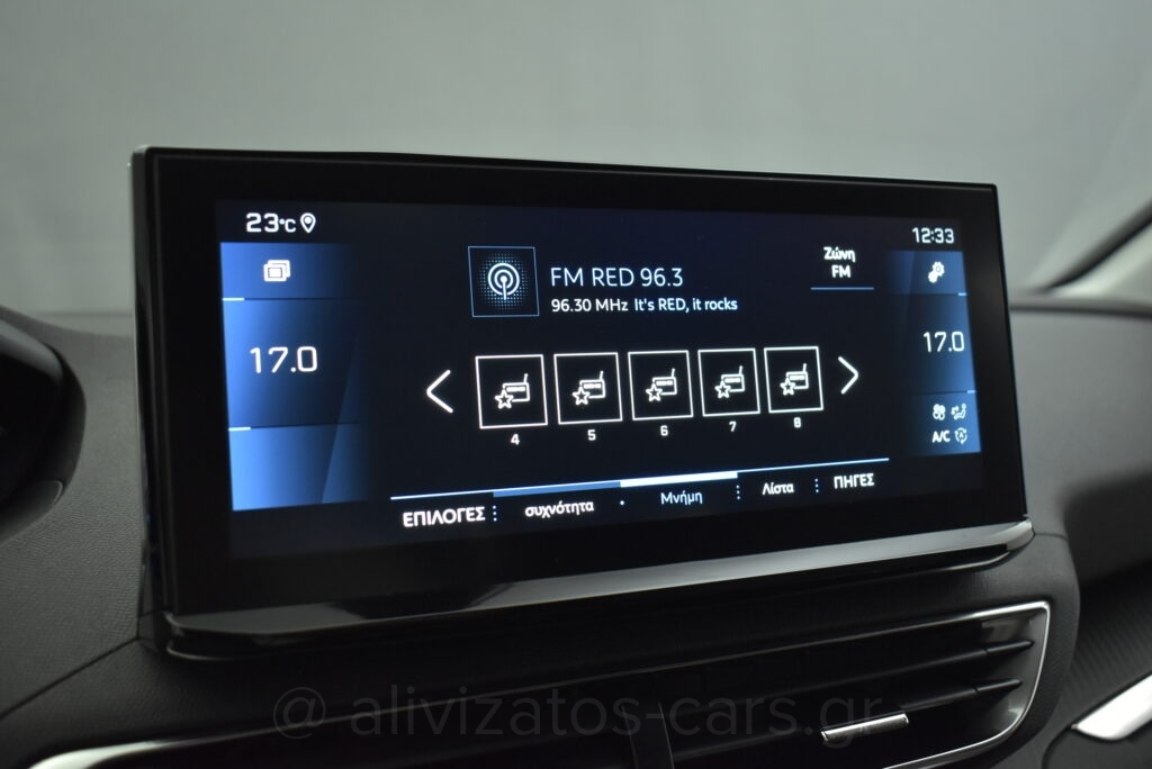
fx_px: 1153
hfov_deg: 53.1
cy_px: 384
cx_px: 576
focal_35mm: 36
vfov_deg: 36.9
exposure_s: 1/125
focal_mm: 24
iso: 1600
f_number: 4
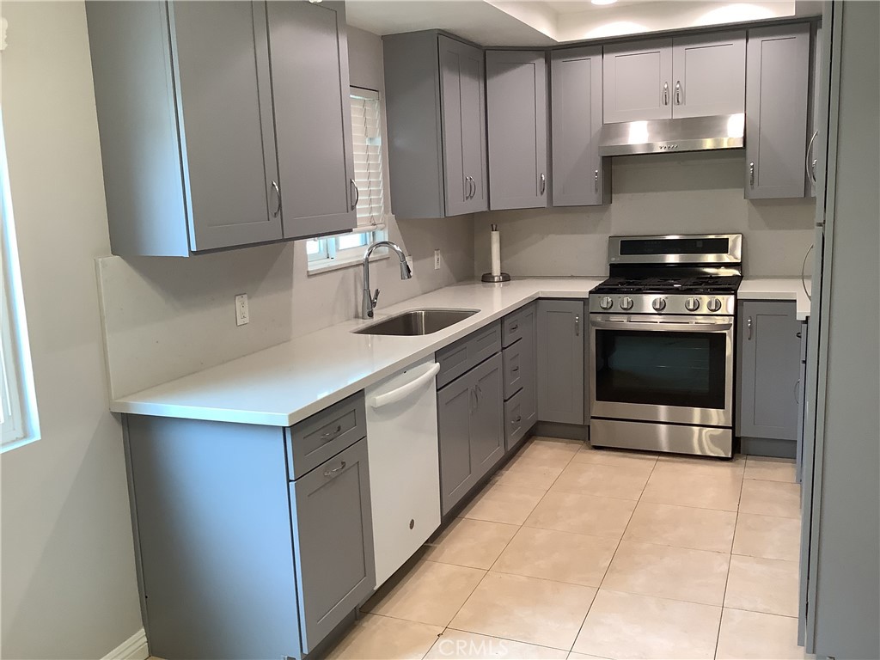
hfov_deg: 58.4
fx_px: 788
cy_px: 330
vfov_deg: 45.4
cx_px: 440
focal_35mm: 31
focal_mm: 3.3
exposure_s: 1/60
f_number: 2.4
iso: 100
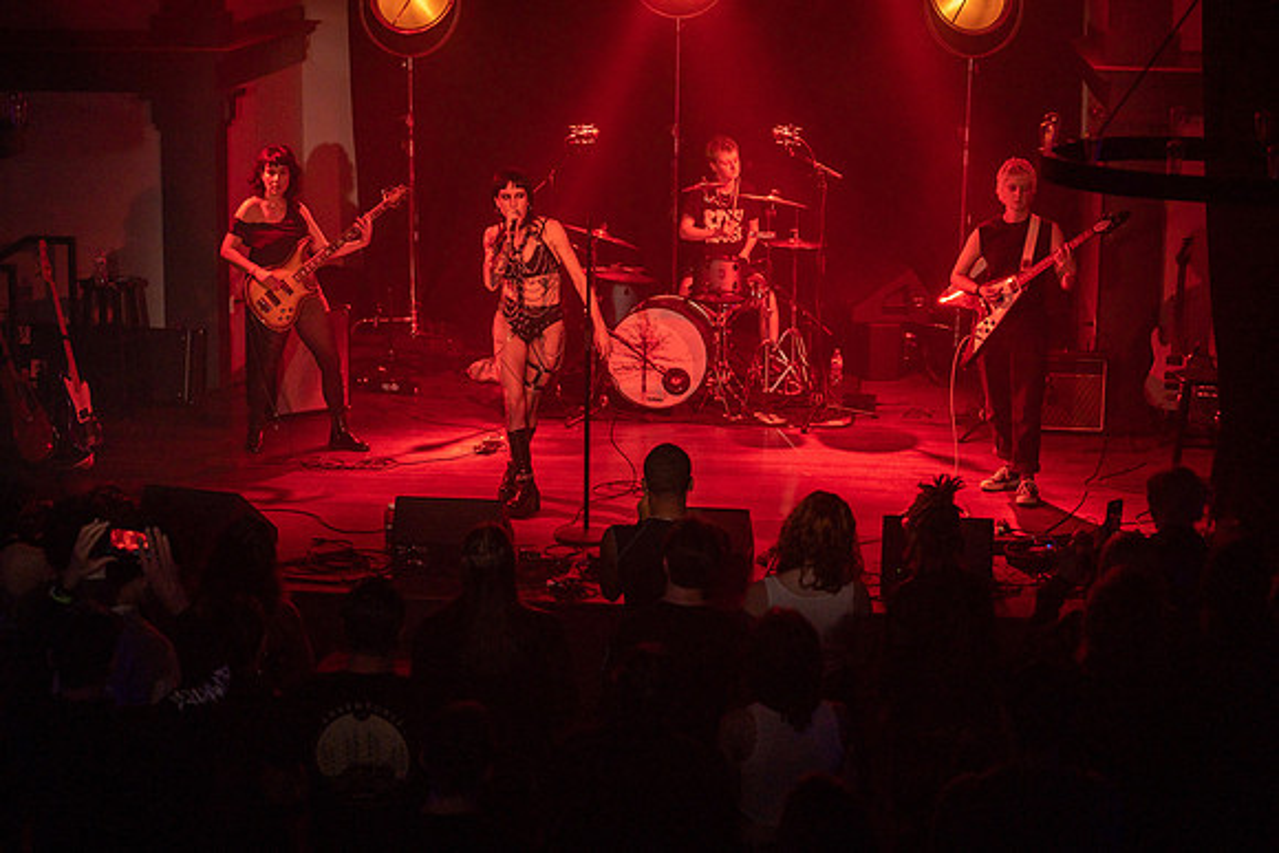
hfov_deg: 28.8
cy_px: 426
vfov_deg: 19.5
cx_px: 640
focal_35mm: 70
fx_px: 2487
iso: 3200
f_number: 2.8
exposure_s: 1/320
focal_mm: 70
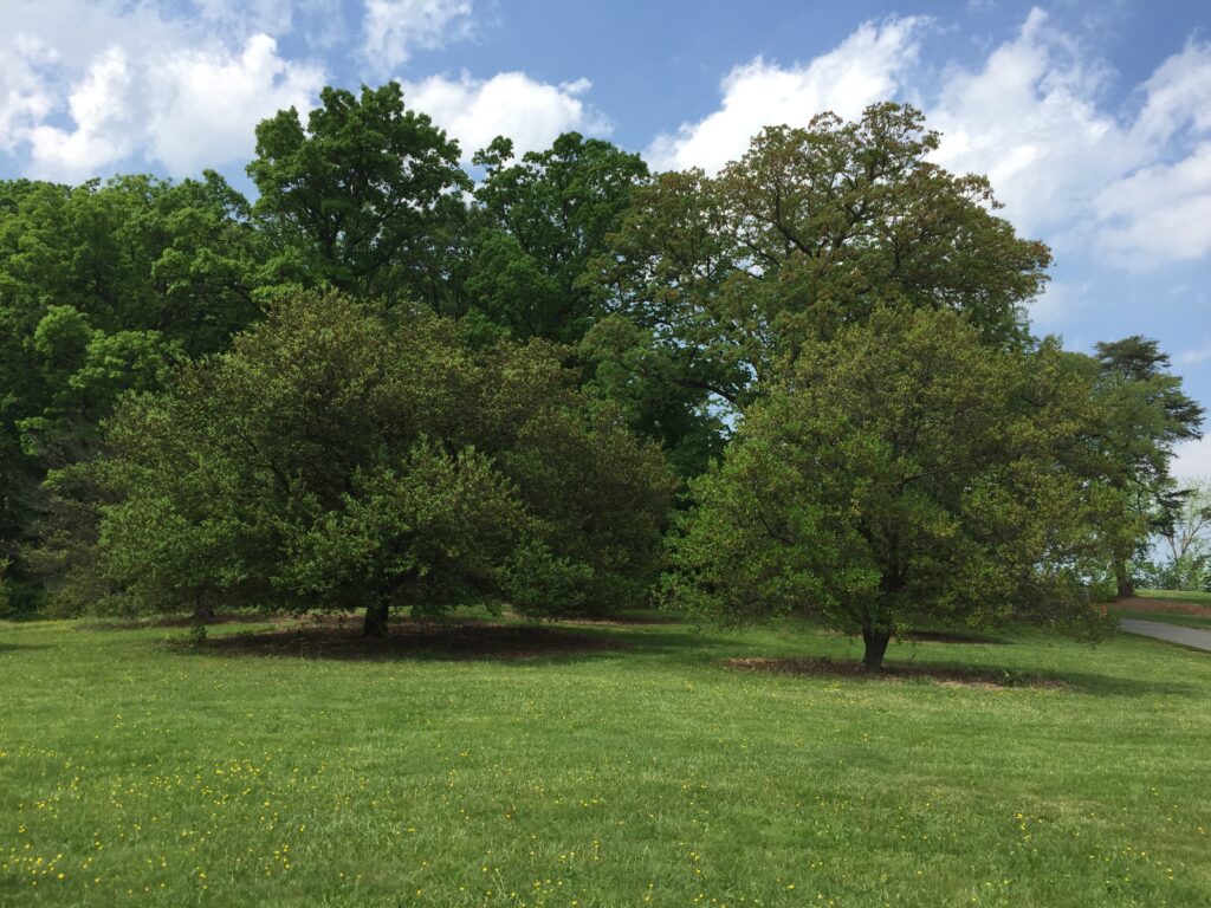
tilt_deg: +7.3
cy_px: 454
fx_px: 1015
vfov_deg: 48.2
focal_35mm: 29
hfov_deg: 61.7
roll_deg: -4.3
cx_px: 606
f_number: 2.2
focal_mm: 4.15
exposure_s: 1/1236
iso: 32
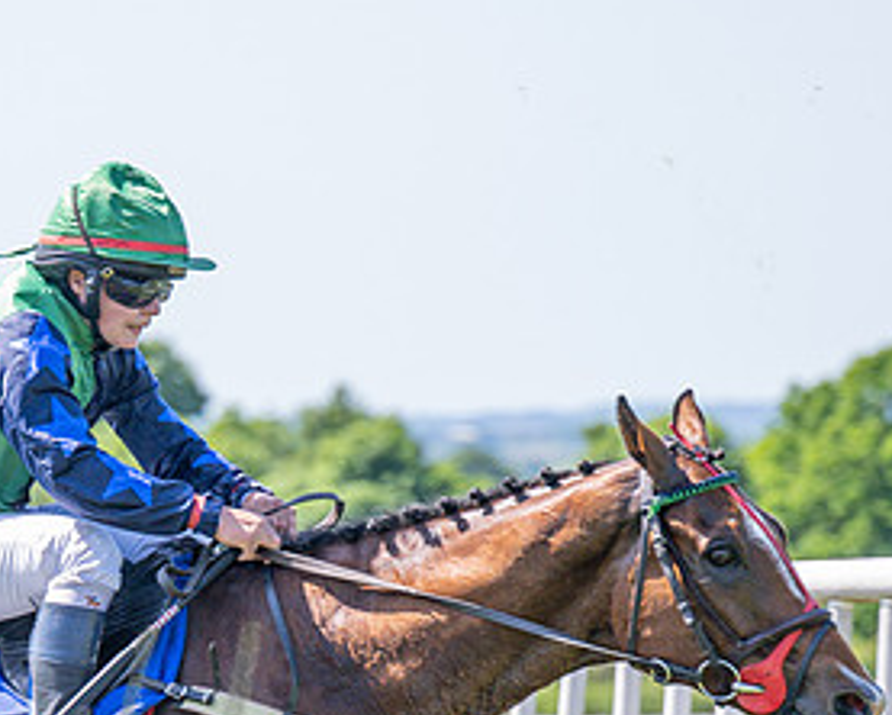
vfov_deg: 4.5
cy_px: 663
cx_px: 8
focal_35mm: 343
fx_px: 9061
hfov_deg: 5.6
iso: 200
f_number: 2.8
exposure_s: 1/1600
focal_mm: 100
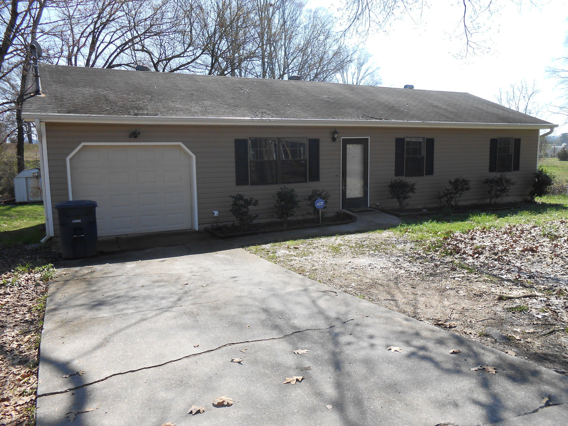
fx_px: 427
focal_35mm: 26
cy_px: 213
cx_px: 284
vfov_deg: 53.1
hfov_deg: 67.3
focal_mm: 4.6
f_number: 3.5
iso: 80
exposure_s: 1/400
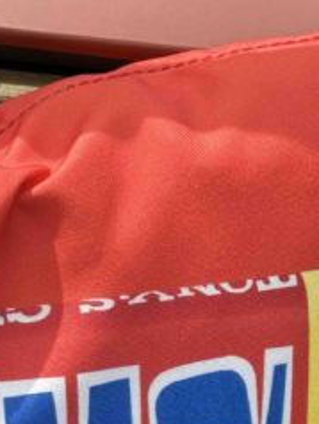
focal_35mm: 172
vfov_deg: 11.3
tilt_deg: -52.8
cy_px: 461
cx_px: 5
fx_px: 2110
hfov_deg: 8.6
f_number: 1.78
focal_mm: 6.86
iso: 64
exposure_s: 1/1517
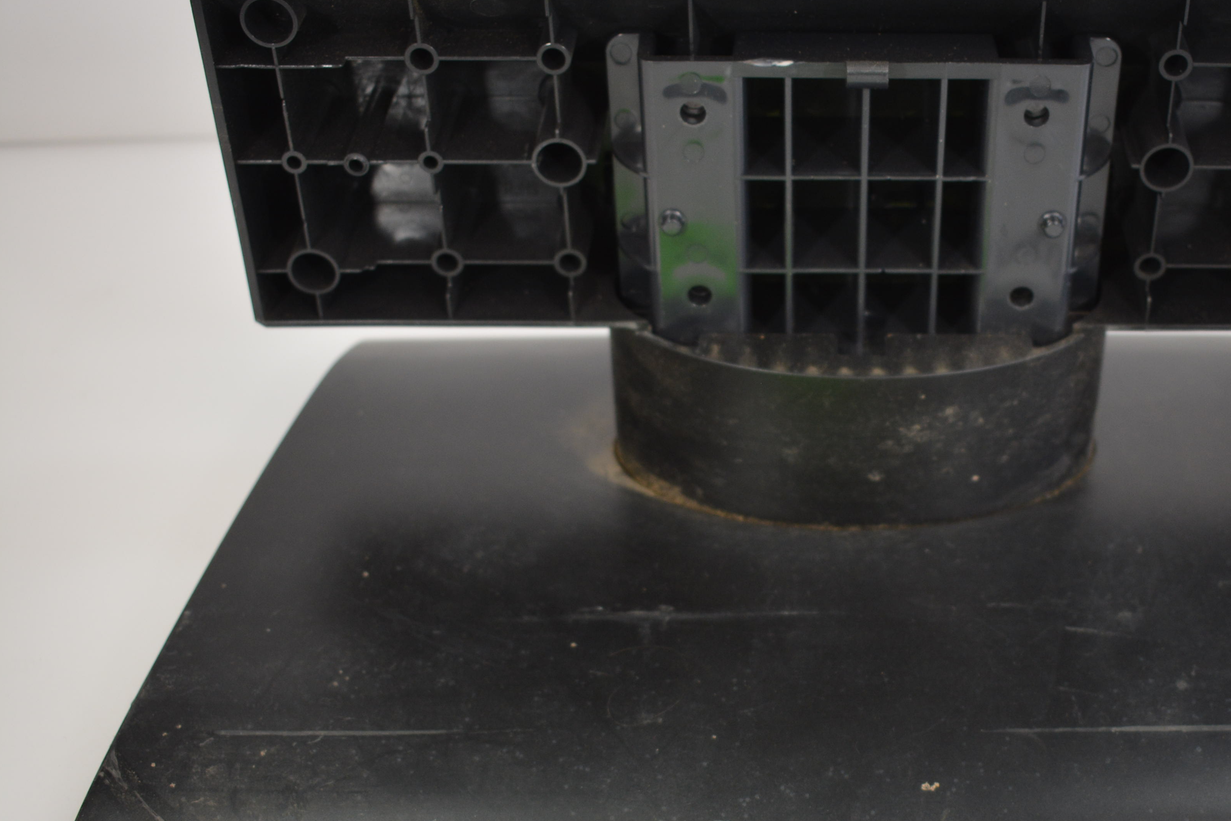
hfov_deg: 35.7
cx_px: 858
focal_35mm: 55
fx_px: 1881
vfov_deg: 24.6
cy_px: 494
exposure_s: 1/80
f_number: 4.5
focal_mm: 26
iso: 400
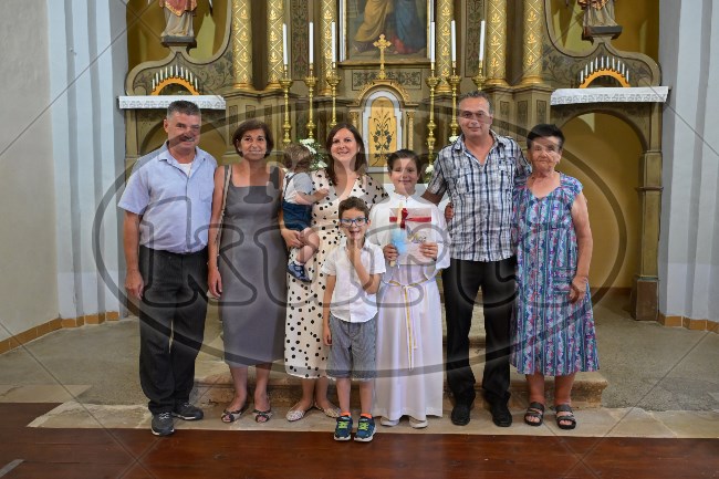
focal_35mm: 30
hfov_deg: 61.1
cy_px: 240
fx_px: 609
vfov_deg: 42.9
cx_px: 360
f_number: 5
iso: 5000
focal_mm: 30.5
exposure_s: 1/125
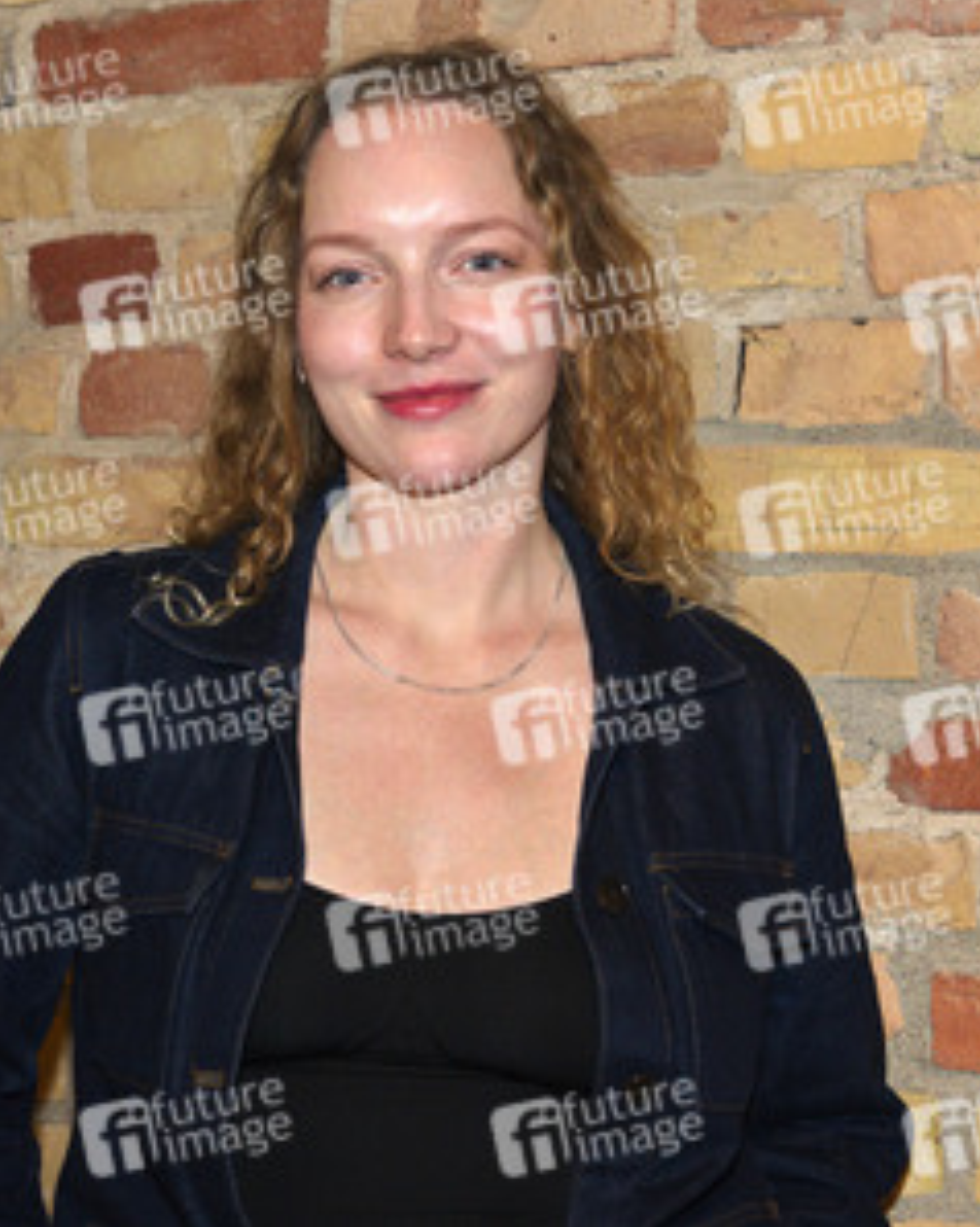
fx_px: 2577
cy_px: 614
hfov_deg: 21.5
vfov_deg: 26.8
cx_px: 488
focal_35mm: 71
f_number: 5
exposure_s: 1/160
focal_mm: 50
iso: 1600
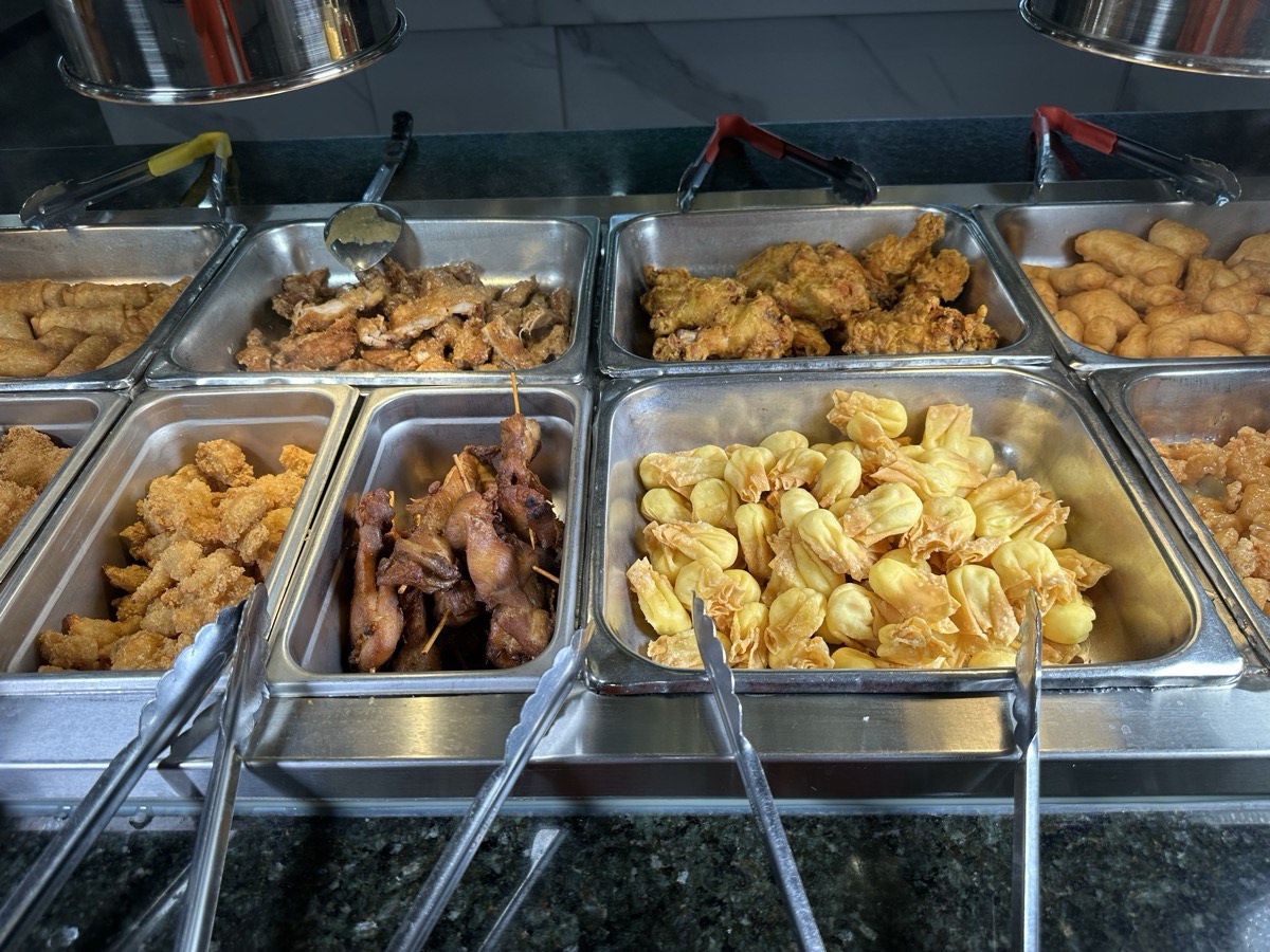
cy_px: 476
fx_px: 881
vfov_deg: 56.8
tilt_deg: -41.9
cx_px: 635
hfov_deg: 71.6
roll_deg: +2.0
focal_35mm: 24
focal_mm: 6.86
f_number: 1.78
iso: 80
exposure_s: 1/552
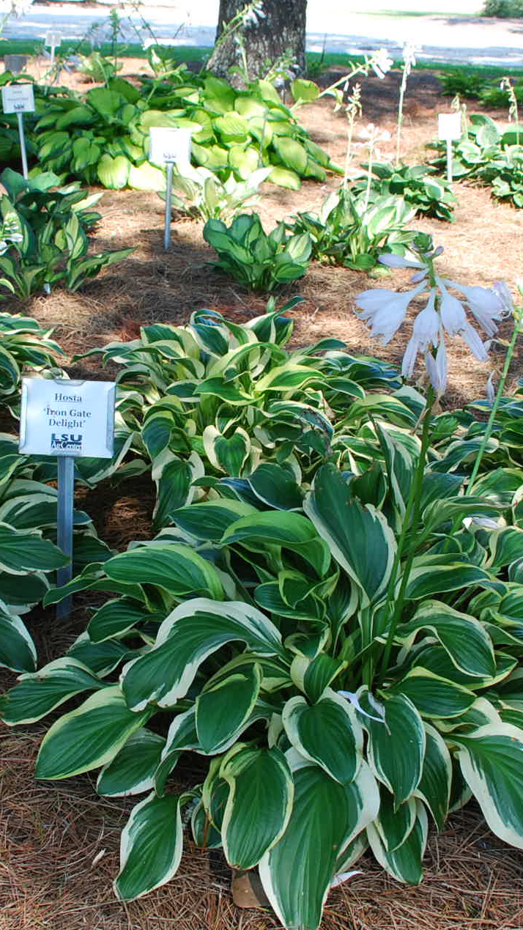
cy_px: 472
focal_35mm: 48
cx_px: 245
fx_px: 1183
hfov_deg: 24.9
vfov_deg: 42.9
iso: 200
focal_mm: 20
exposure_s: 1/60
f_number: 7.1
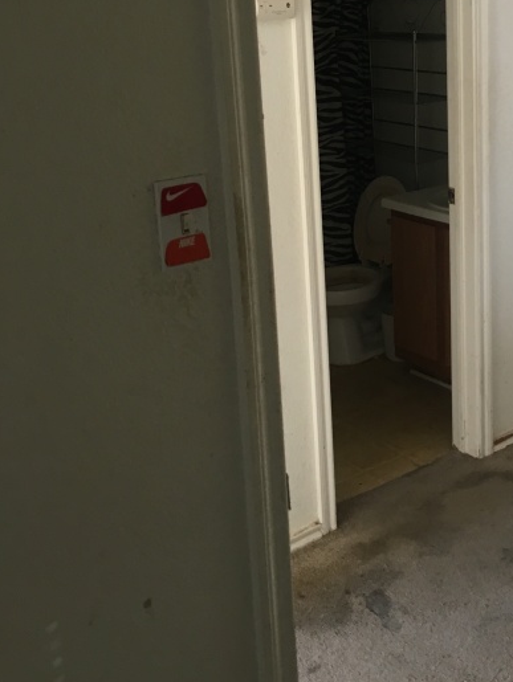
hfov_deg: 29.6
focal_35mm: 48
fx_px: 947
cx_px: 416
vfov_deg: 39.1
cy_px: 219
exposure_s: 1/30
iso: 64
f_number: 2.2
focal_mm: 4.15
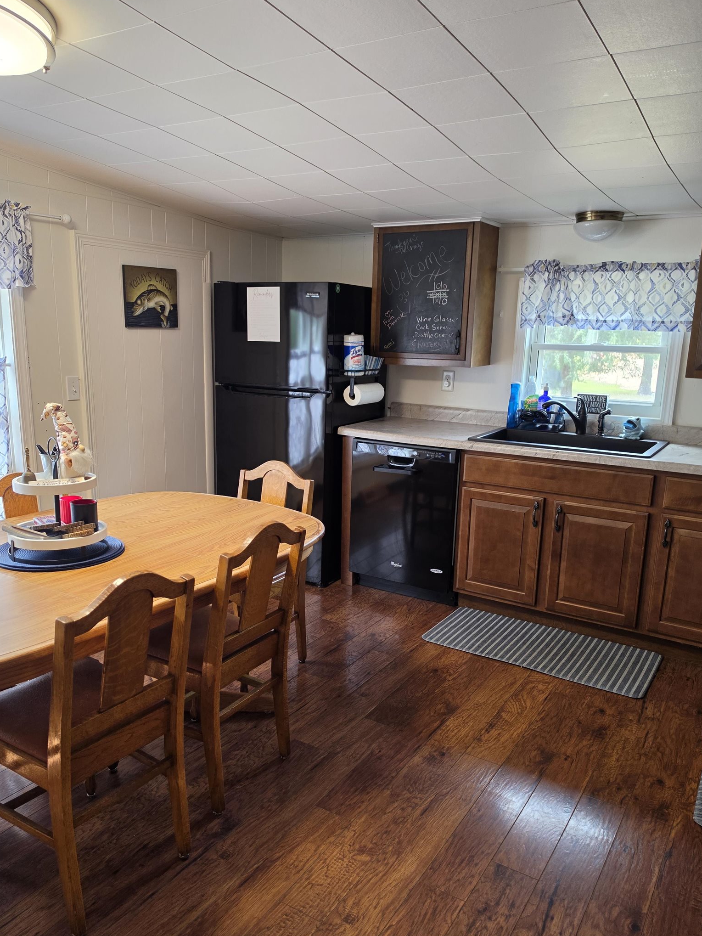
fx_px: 703
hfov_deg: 53.0
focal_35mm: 26
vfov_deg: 67.2
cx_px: 326
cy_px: 493
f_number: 1.4
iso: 80
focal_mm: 6.5
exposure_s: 1/120
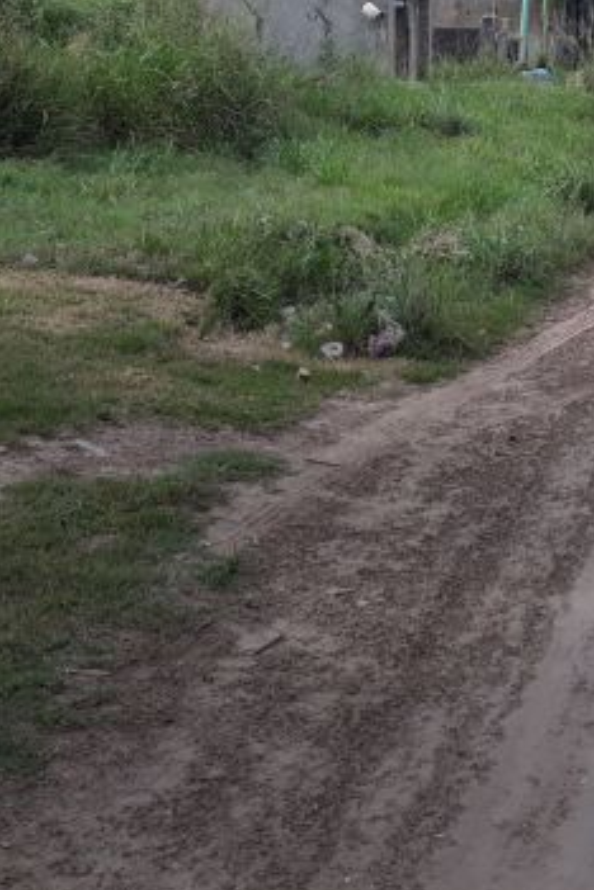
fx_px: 1584
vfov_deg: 30.5
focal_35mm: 64
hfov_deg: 21.2
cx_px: 401
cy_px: 147
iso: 40
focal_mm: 3.6
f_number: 1.9
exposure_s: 1/556
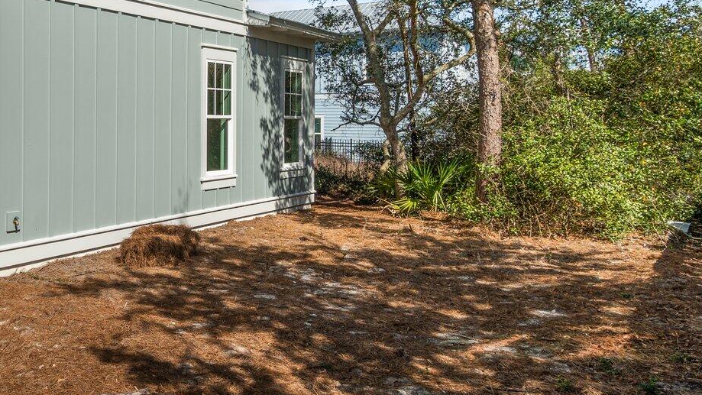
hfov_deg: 51.3
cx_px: 96
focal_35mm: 35
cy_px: 117
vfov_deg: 33.3
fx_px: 652
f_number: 8
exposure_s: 1/50
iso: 100
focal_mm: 10
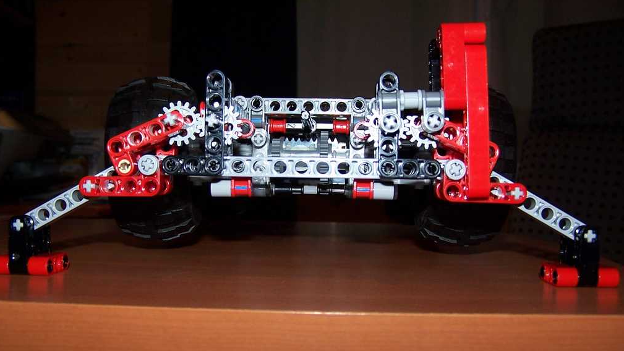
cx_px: 310
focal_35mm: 42
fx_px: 695
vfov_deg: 28.3
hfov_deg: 48.3
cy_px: 205
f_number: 2.8
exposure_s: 1/60
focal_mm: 6.3
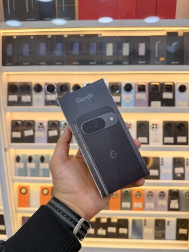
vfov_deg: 71.6
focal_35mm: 24
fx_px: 175
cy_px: 126
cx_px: 94
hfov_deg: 56.8
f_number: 1.78
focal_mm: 6.76
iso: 100
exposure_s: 1/327
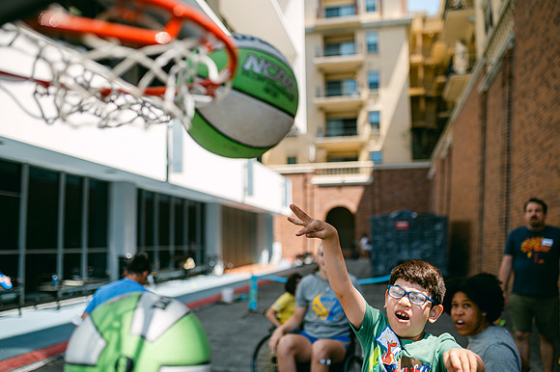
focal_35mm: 35
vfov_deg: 37.4
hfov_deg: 53.9
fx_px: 551
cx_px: 280
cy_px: 186
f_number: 2
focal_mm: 35
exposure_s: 1/2000
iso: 100
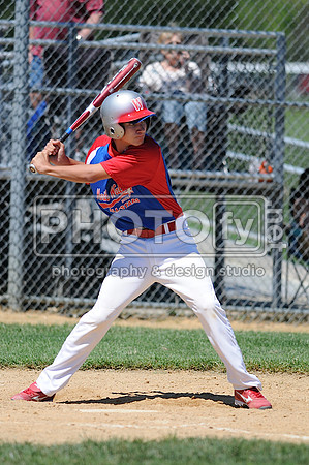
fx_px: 5807
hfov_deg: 3.0
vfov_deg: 4.6
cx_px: 154
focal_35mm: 450
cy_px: 232
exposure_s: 1/2000
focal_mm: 300
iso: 200
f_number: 4
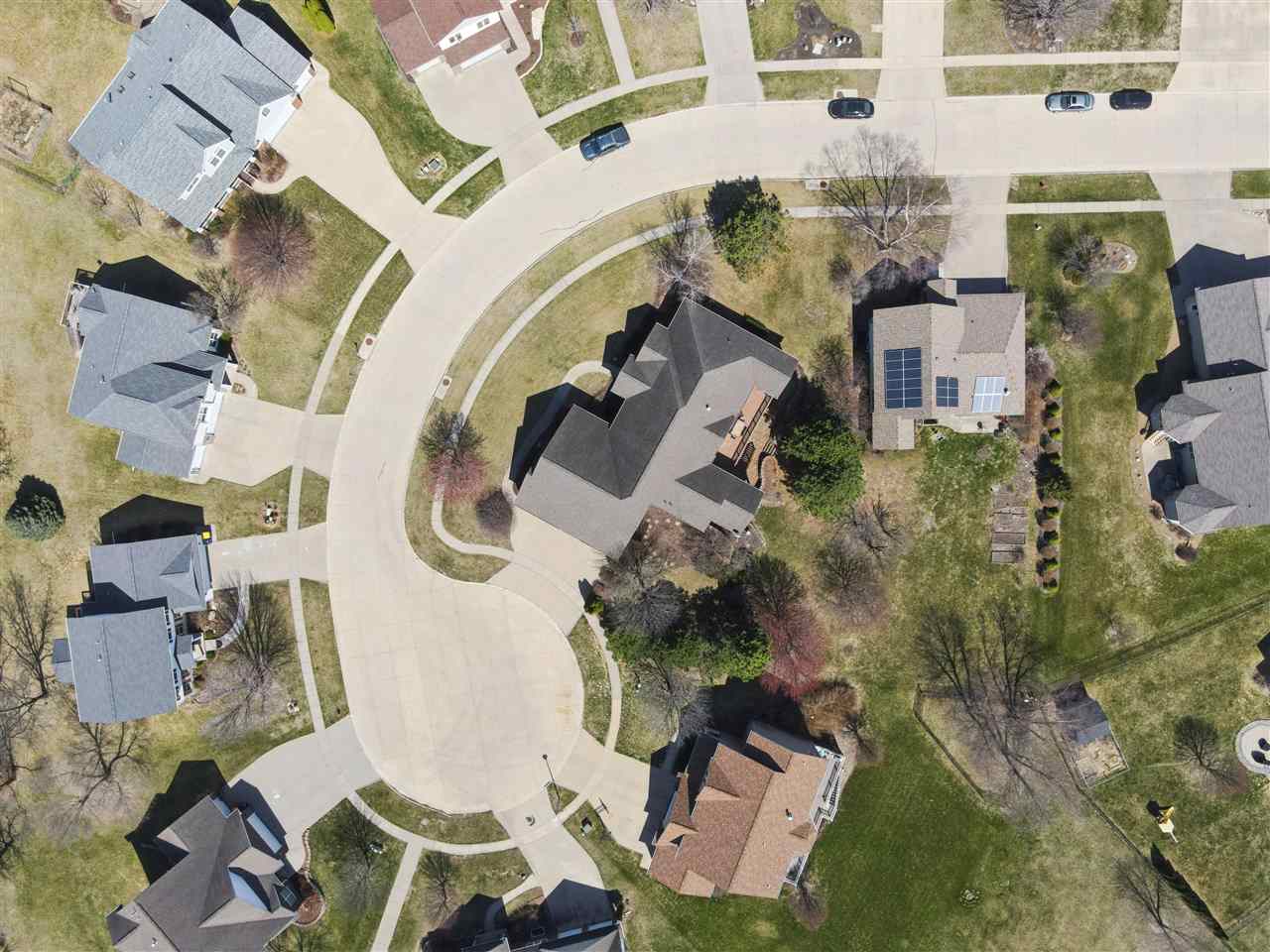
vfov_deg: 56.8
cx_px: 635
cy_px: 476
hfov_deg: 71.6
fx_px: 881
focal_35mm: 24
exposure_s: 1/1000
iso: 100
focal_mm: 4.5
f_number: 2.8
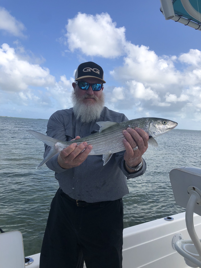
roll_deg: -3.7
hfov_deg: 49.7
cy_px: 134
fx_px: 217
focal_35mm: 28
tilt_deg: -1.6
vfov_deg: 63.4
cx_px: 100
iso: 20
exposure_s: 1/1799
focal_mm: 4
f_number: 1.8
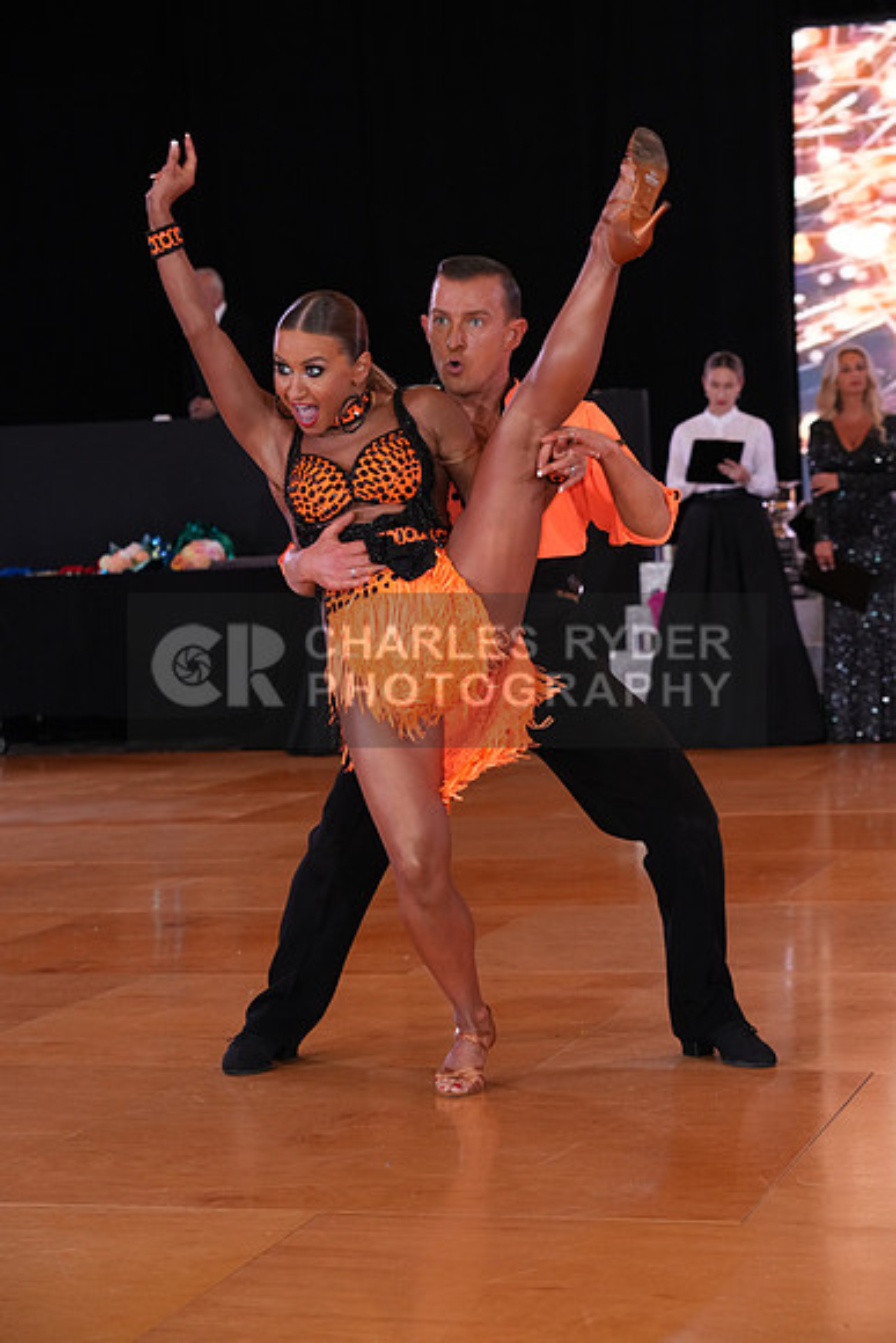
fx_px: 3022
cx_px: 448
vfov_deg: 25.1
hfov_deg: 16.9
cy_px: 672
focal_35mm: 81
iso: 2500
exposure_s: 1/200
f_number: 5.6
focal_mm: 81
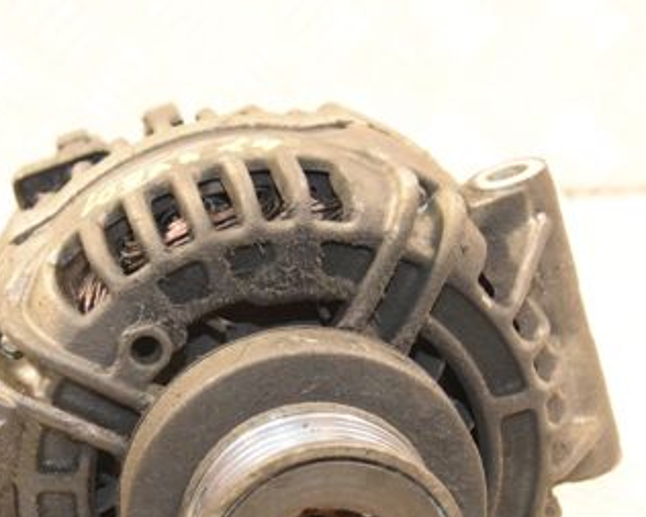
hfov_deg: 19.8
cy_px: 419
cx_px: 301
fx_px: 1855
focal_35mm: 97
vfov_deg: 15.8
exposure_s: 1/80
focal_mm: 34
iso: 1600
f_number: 5.6
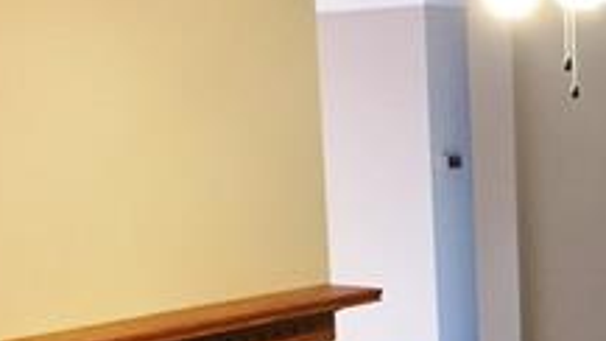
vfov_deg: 12.9
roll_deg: -0.1
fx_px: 1494
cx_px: 539
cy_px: 335
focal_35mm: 93
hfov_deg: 22.4
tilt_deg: -9.1
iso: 125
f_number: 2.2
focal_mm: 4.15
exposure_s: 1/30
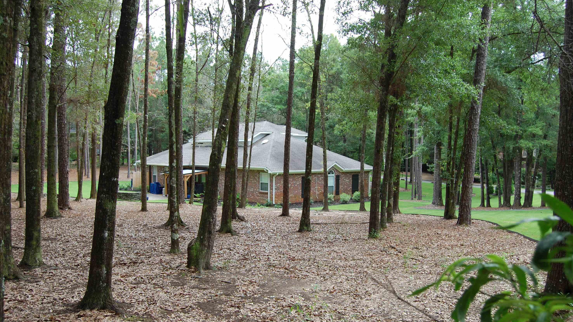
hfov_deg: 61.0
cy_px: 173
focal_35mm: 32
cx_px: 283
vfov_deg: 36.7
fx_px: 486
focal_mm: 20
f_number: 5.6
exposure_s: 1/125
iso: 200
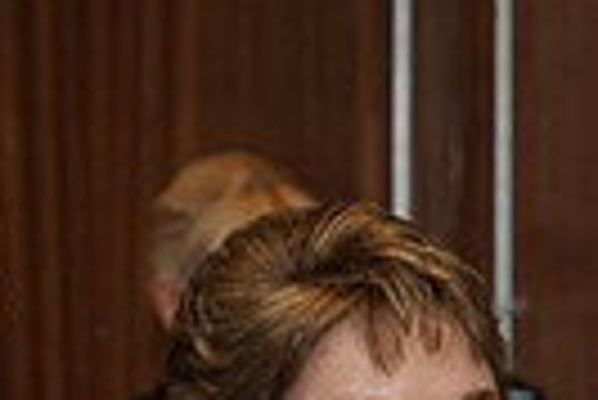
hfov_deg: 6.7
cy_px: 708
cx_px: 715
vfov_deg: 4.5
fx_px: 5072
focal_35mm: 305
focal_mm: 70
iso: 800
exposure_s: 1/160
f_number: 5.6
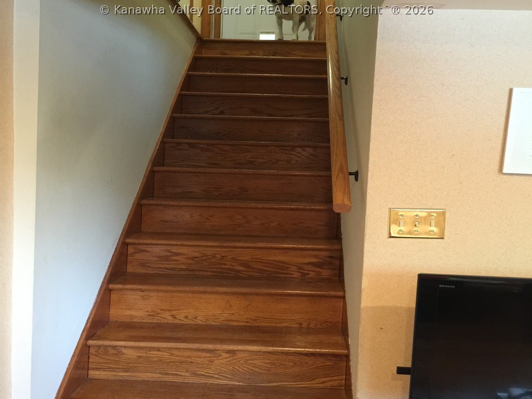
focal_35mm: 39
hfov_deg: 47.9
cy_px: 200
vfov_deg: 36.8
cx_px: 266
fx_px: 599
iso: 125
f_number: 2.2
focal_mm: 4.15
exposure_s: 1/15
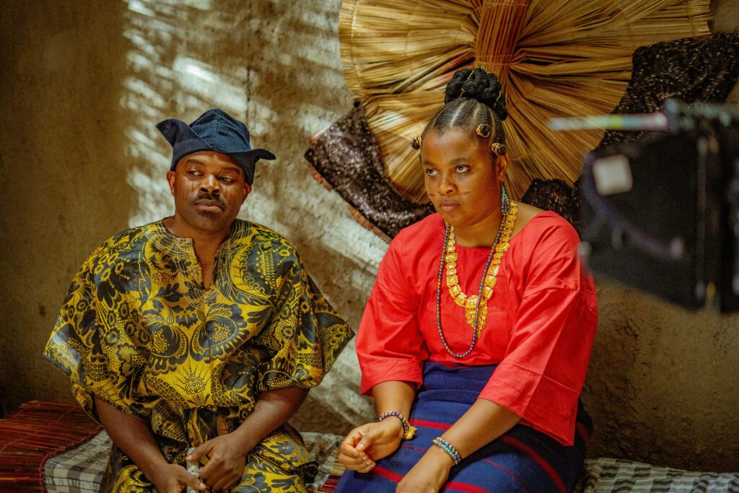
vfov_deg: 27.0
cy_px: 246
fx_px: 1026
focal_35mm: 50
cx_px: 370
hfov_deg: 39.6
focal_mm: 50
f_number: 1.8
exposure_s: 1/250
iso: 4000
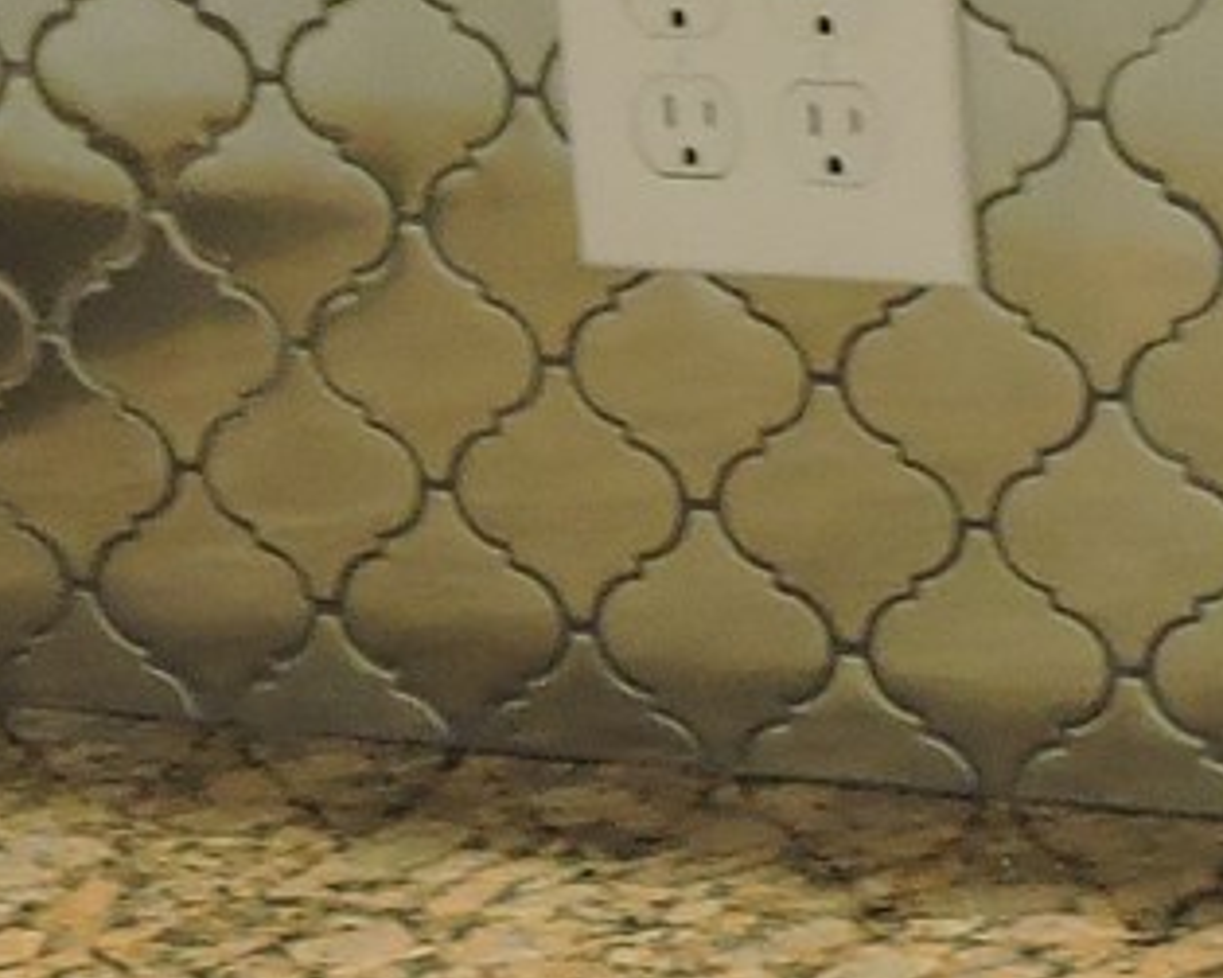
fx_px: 8069
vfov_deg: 6.9
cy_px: 448
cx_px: 78
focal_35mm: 223
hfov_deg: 8.6
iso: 400
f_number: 3.3
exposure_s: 1/40
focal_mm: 6.2
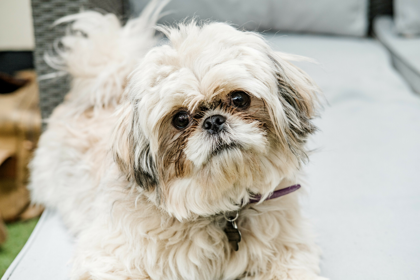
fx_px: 618
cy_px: 140
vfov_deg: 25.5
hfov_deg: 37.5
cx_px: 210
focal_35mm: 53
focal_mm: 35
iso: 400
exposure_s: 1/180
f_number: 3.6
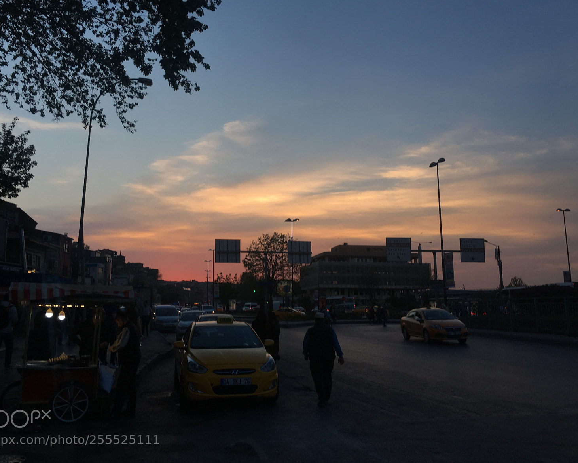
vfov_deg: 47.1
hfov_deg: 57.1
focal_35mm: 31
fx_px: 530
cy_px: 233
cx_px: 269
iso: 25
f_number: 2.2
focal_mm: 4.15
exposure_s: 1/227
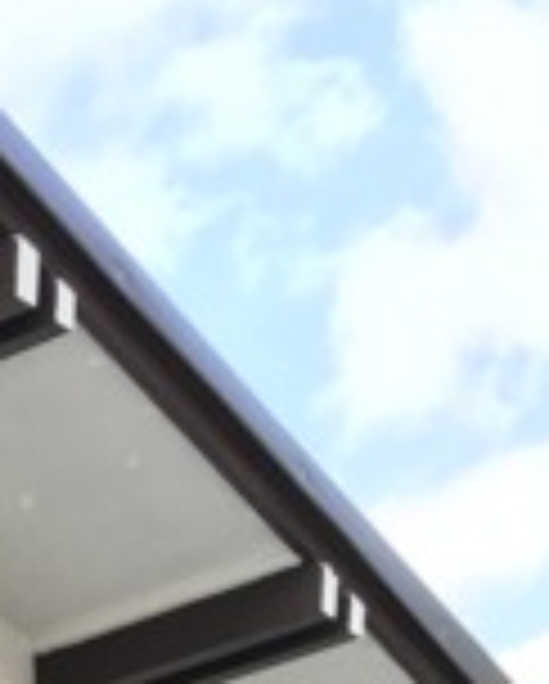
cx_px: -522
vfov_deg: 10.8
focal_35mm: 149
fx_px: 3020
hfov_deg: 9.7
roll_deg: +3.2
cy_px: 1692
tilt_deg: +1.2
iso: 25
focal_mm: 4.15
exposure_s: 1/166
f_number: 2.2
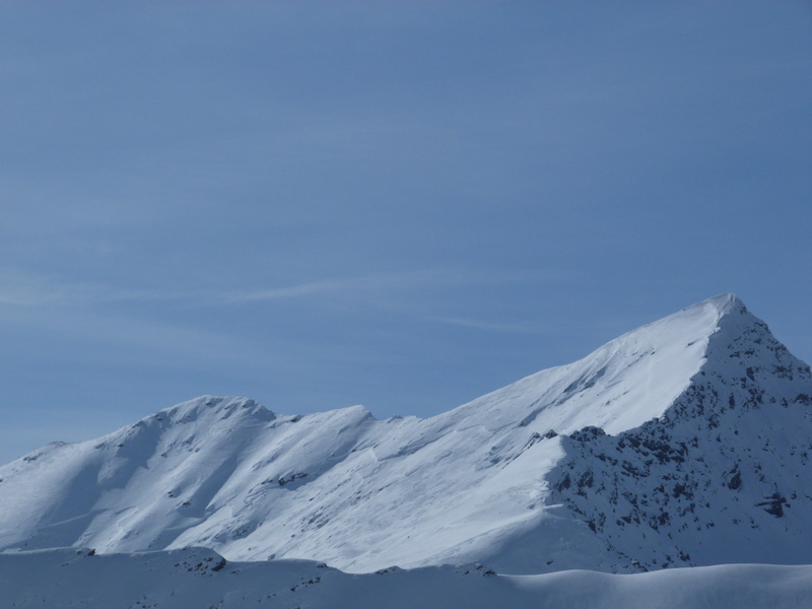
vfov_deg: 6.9
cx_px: 406
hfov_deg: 9.2
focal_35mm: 214
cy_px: 304
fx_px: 5020
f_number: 5.6
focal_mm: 38.6
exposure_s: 1/1600
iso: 80
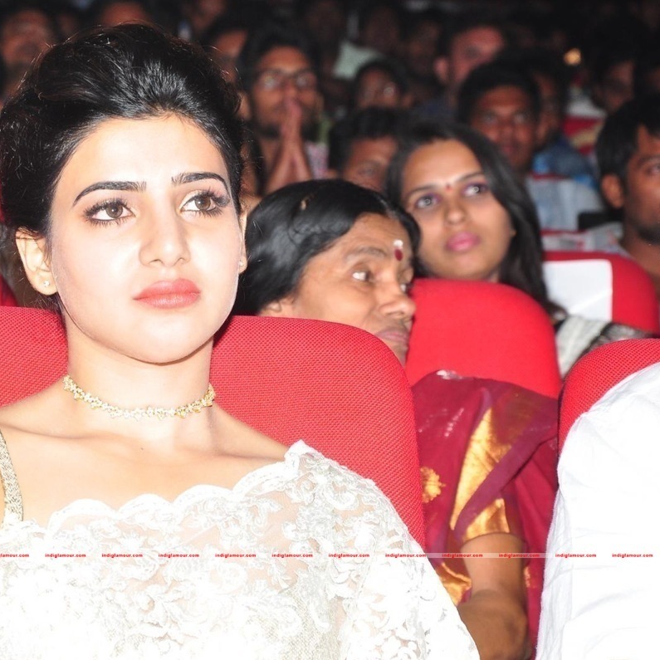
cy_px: 330
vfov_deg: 10.1
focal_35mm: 173
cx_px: 178
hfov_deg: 10.1
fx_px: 3732
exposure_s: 1/125
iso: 500
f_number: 9
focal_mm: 90
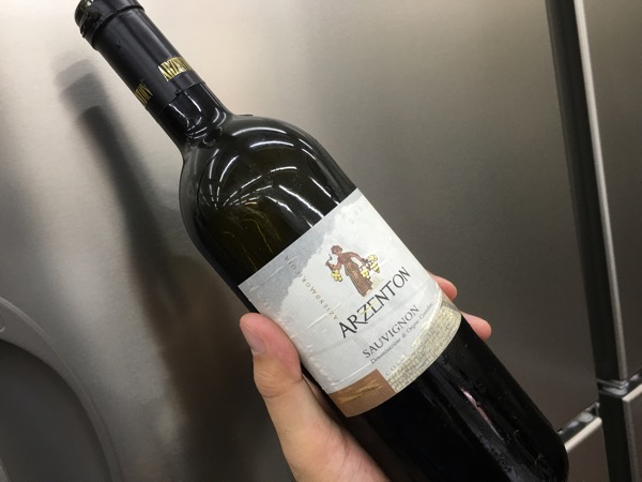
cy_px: 241
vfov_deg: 48.2
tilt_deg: -11.7
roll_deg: +13.5
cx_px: 321
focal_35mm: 29
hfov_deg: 61.7
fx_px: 538
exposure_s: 1/17
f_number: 2.2
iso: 40
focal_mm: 4.15
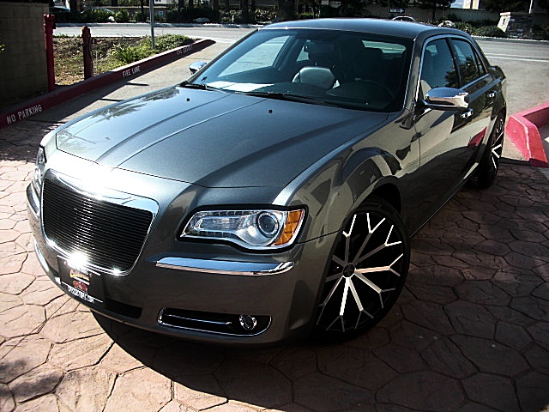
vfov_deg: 39.7
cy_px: 206
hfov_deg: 51.4
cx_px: 274
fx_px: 571
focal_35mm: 36
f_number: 2.8
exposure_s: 1/640
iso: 50
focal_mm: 6.3
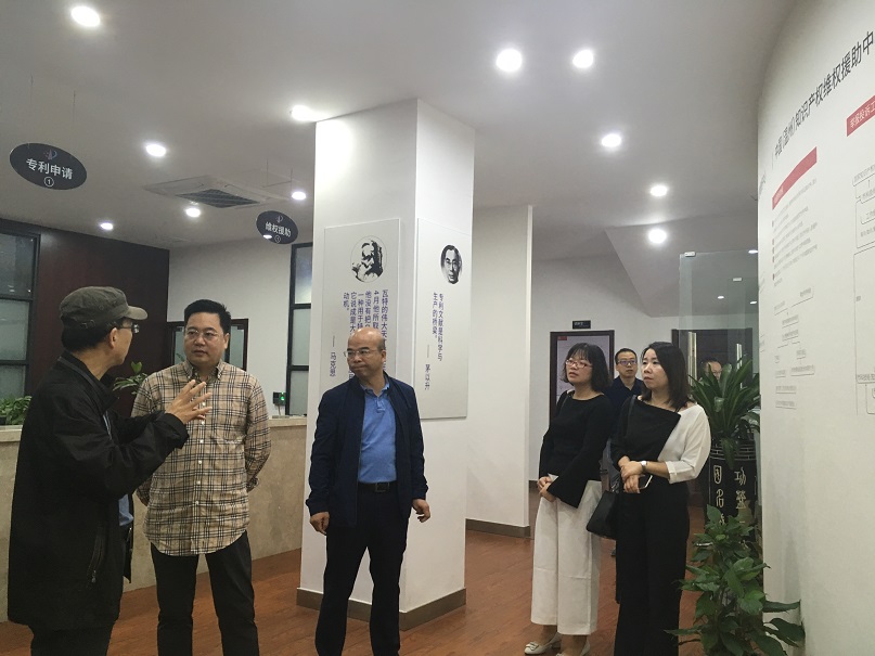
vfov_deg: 48.2
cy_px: 328
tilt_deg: +3.0
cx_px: 438
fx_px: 733
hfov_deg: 61.7
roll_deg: -2.6
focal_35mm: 29
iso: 125
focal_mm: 4.15
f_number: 2.2
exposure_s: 1/33
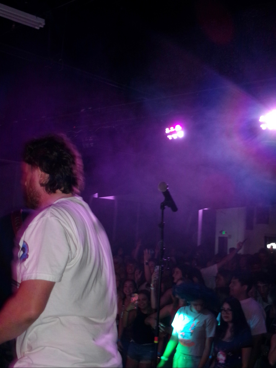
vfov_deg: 36.2
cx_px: 138
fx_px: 563
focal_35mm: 53
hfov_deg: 27.5
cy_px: 184
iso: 400
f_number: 4.9
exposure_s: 1/50
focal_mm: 9.5
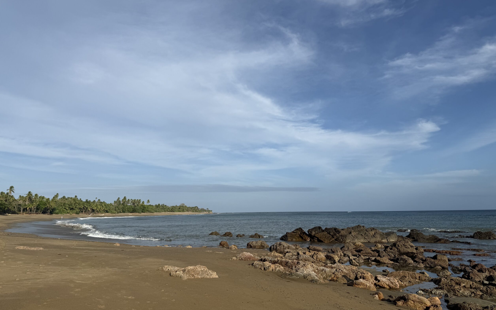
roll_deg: +0.2
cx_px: 247
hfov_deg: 70.4
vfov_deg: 47.6
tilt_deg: +11.5
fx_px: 351
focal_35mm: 26
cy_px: 142
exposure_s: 1/6711
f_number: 1.78
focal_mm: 6.76
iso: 80
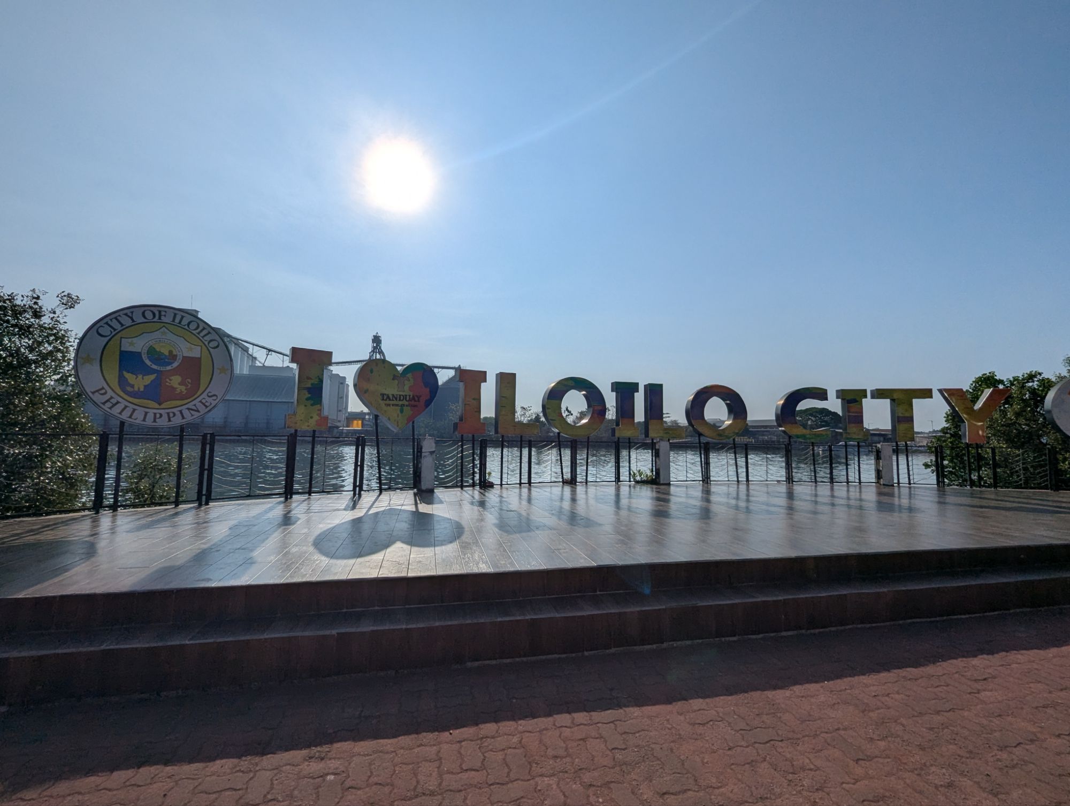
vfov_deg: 90.1
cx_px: 535
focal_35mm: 13
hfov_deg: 106.1
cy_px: 403
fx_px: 402
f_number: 2.2
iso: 49
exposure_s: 1/9009
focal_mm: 1.95
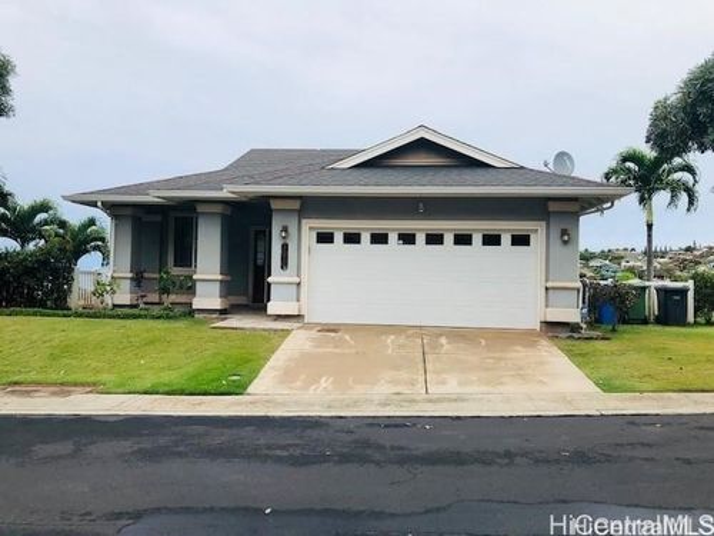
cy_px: 268
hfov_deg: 63.4
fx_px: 578
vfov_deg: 49.7
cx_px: 357
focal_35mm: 28
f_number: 1.8
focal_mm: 3.99
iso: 20
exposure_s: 1/1297
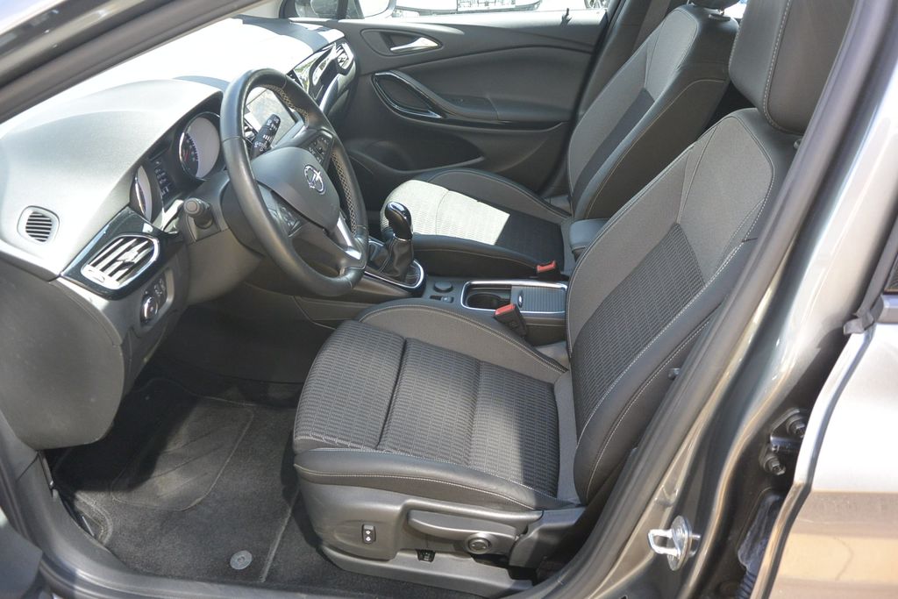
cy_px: 300
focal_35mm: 27
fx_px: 674
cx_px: 449
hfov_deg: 67.4
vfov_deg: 47.9
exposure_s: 1/200
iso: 200
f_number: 3.5
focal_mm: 10
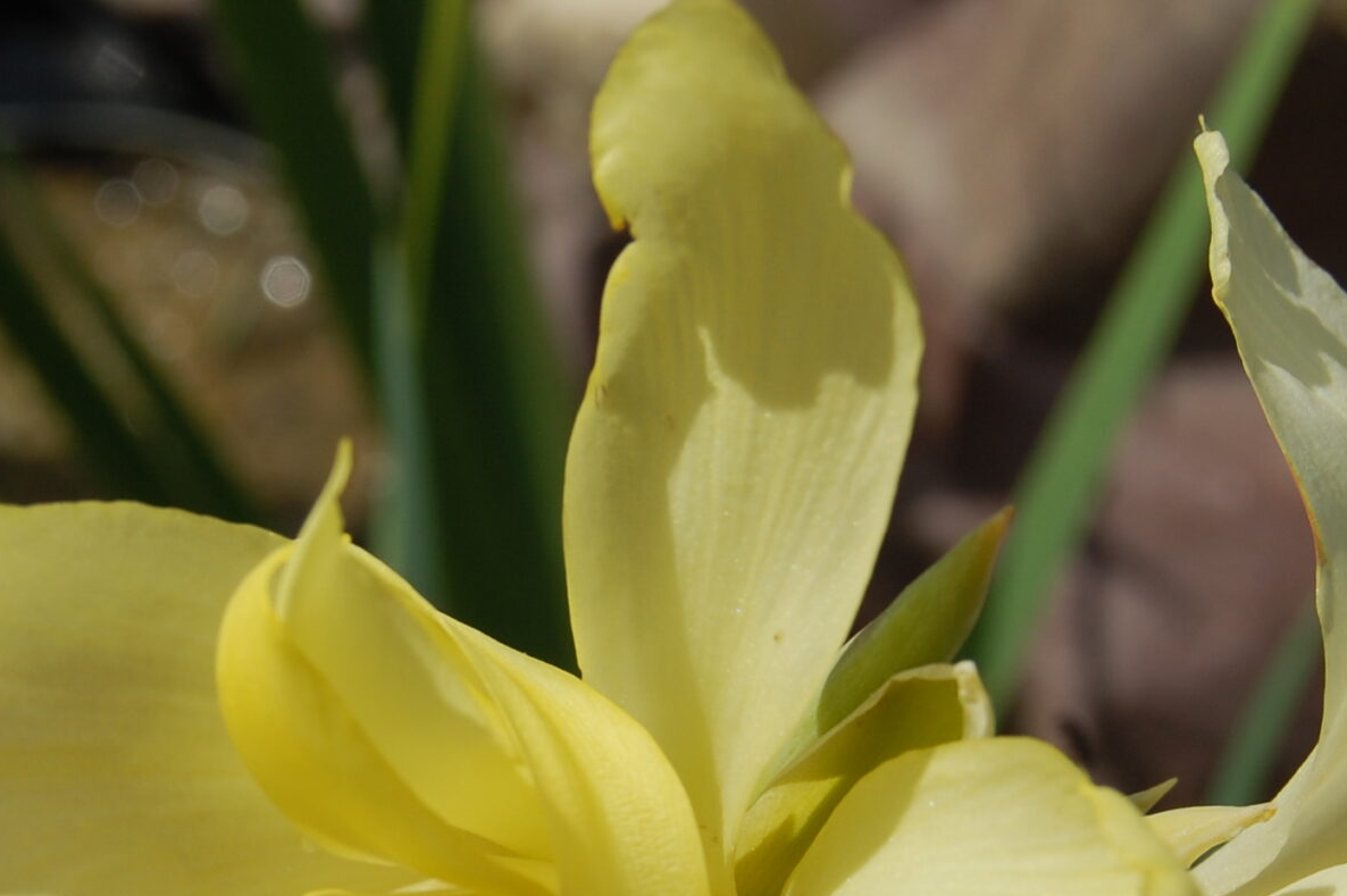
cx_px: 465
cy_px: 903
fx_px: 4599
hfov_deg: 16.6
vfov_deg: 11.0
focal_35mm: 123
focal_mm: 38
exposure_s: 1/640
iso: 200
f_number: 13
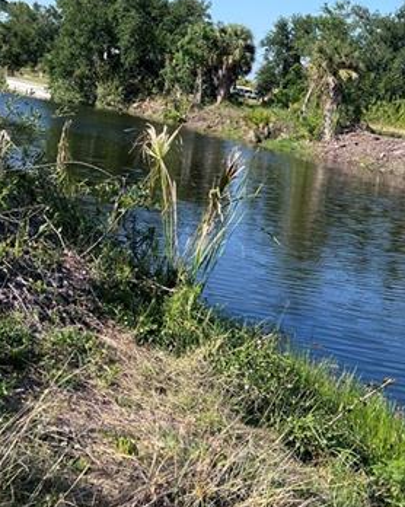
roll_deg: -7.2
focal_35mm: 56
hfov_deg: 27.1
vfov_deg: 33.1
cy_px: 140
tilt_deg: -0.8
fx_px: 840
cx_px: 197
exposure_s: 1/2762
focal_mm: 5.7
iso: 50
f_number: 1.5
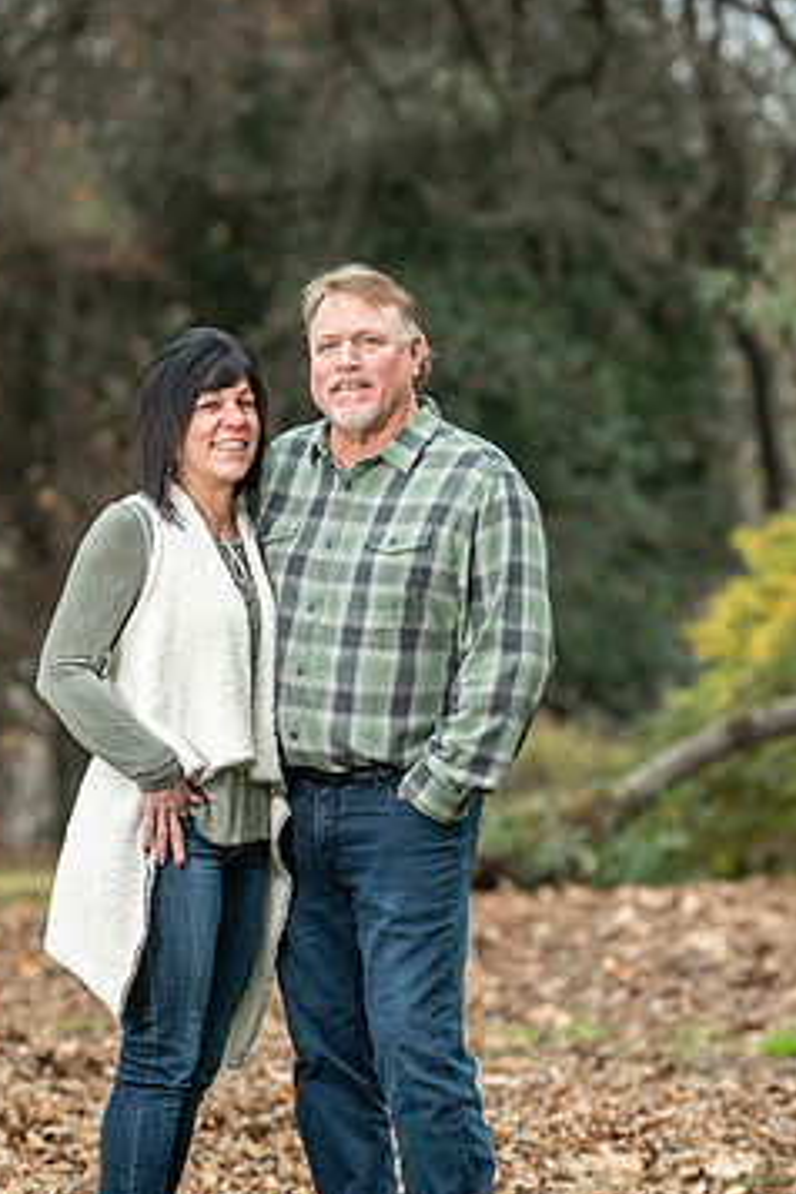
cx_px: 344
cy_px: 739
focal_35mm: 214
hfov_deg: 6.4
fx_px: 7097
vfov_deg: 9.6
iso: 200
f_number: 4
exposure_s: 1/125
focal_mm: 170
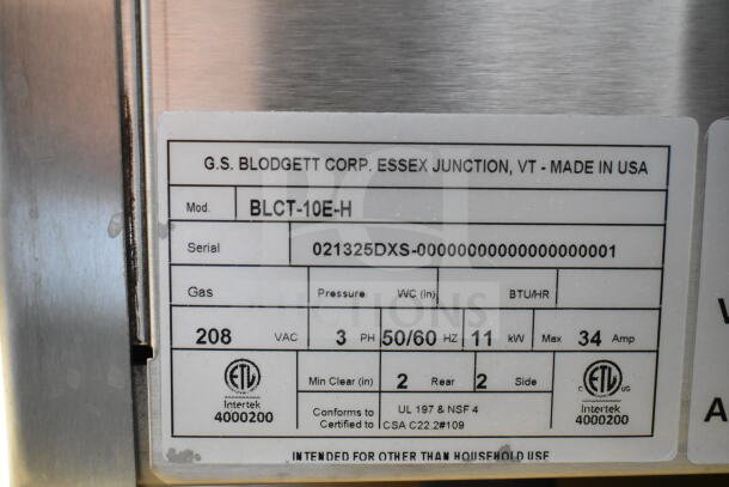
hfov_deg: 43.6
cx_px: 364
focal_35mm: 45
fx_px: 911
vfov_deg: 29.9
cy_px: 244
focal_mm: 30
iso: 4500
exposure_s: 1/50
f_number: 4.2
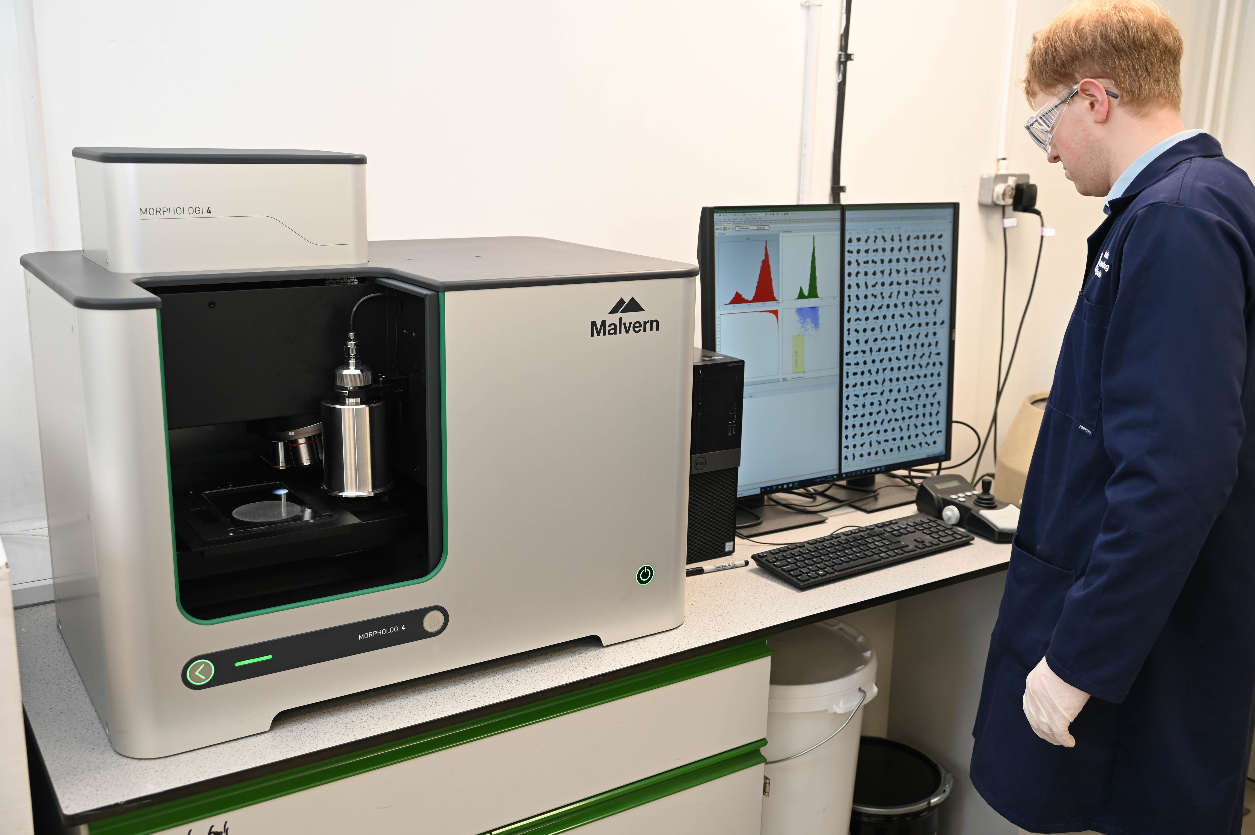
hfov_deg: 55.8
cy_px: 418
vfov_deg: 38.8
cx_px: 628
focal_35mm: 34
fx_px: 1184
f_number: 4.8
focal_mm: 34
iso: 800
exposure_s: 1/60
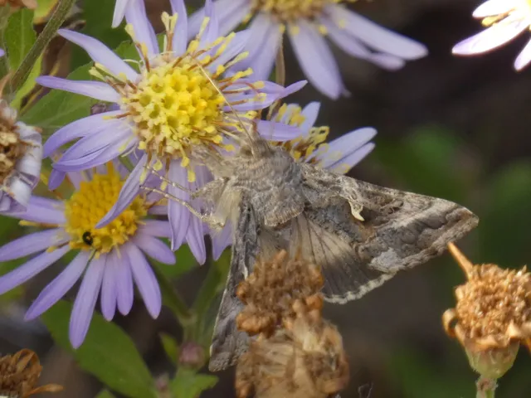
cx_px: 266
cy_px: 199
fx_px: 8682
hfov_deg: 3.5
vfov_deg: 2.6
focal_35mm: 566
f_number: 5.6
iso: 250
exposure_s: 1/100
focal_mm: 101.4
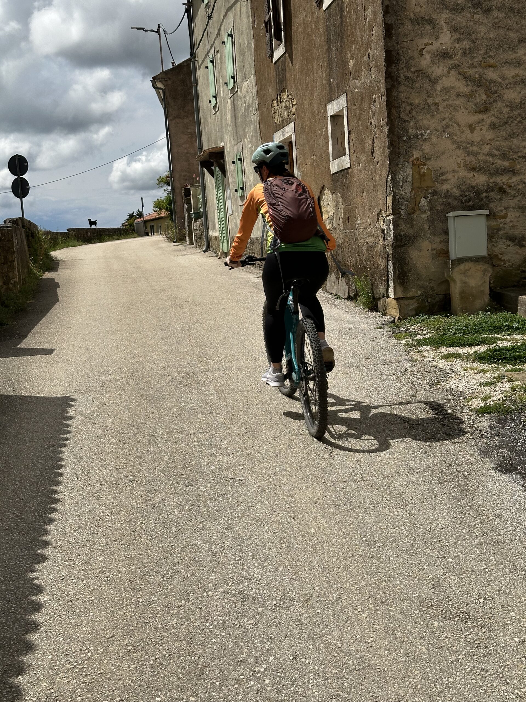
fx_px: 972
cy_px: 351
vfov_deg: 39.7
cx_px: 263
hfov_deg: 30.3
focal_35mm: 48
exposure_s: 1/8197
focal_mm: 6.86
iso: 64
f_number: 1.78
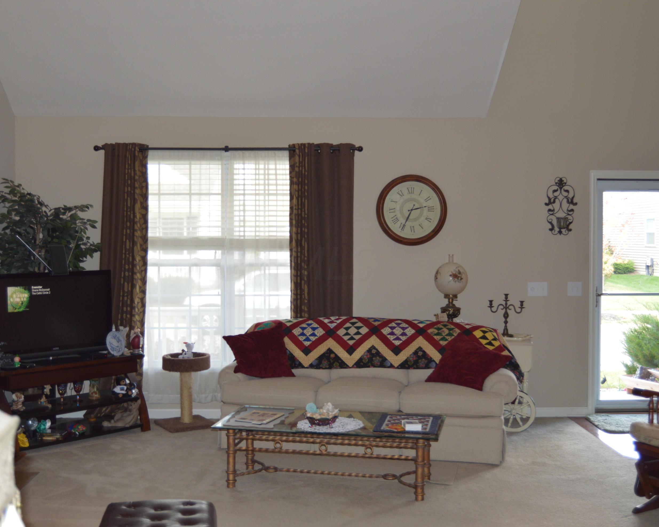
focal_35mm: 41
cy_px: 264
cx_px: 293
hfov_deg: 44.7
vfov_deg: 36.5
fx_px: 800
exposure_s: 1/60
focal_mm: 24
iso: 400
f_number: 3.8
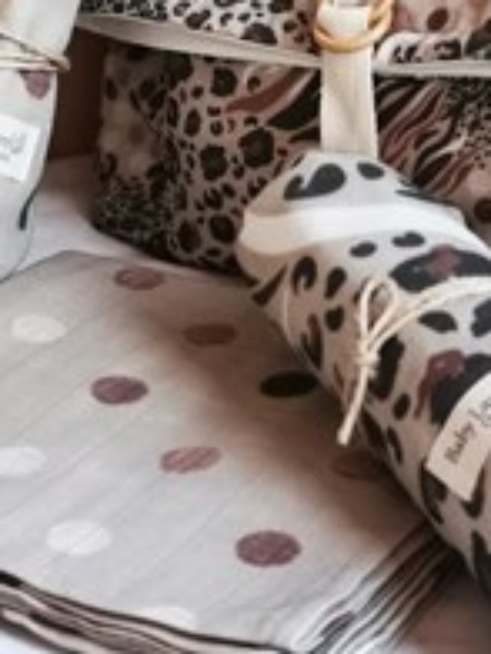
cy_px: 68
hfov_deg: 13.0
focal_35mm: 114
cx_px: 297
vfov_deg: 17.0
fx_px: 2156
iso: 200
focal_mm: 5.58
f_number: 2.4
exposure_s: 1/50
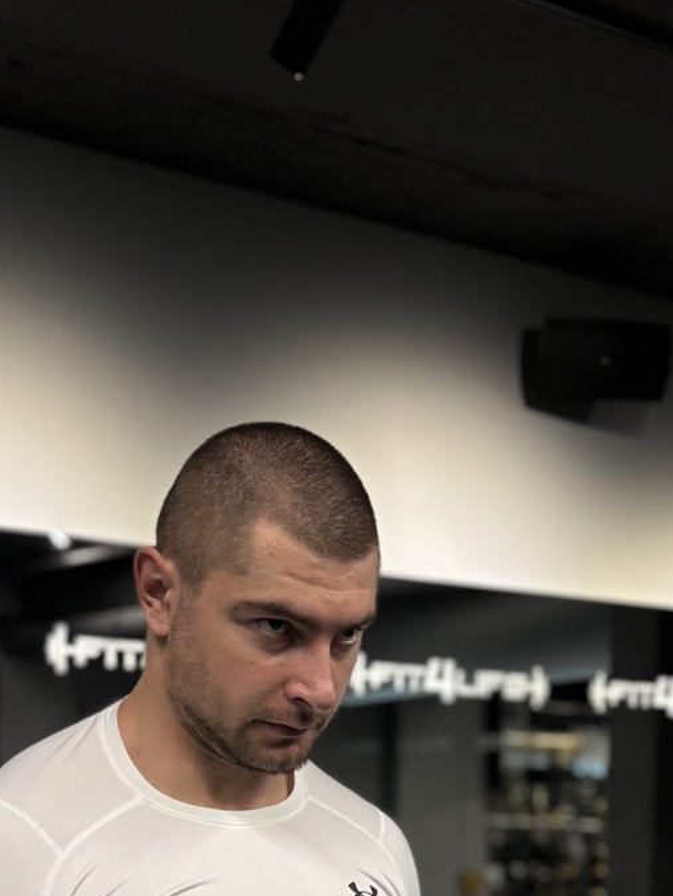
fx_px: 1788
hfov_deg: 21.3
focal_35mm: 69
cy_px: 932
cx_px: 407
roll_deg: -0.8
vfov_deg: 26.4
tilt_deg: -3.1
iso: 125
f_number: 1.6
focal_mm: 5.96
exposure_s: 1/100
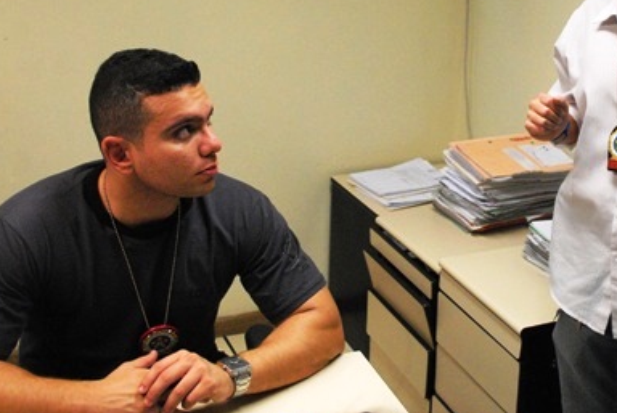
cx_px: 407
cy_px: 112
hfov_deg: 39.1
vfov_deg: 26.8
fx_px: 858
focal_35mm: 50
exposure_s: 1/100
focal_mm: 20
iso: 1600
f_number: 4.5
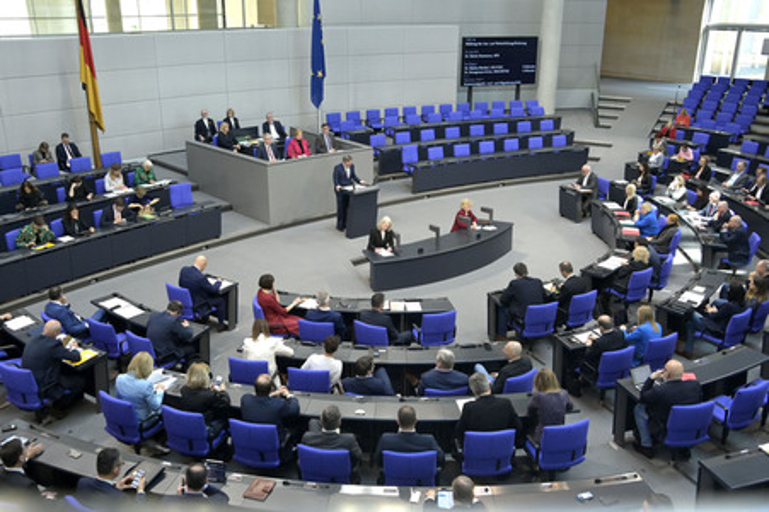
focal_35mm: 32
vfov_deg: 41.1
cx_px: 384
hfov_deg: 58.8
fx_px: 683
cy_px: 256
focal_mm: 32
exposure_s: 1/500
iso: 10000
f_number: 5.6
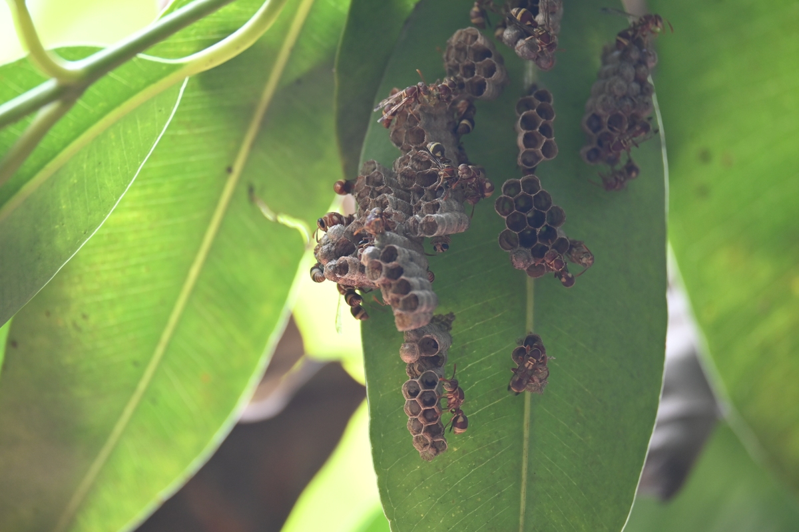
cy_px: 266
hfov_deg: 5.5
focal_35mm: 375
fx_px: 8322
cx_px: 400
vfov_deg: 3.7
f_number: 6.3
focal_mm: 250
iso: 560
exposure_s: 1/50
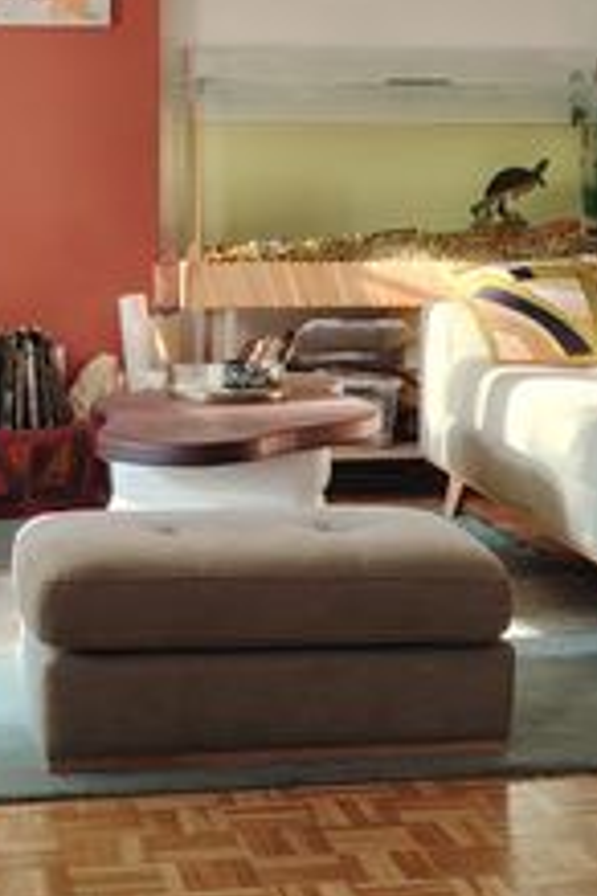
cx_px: 319
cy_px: 237
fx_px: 2263
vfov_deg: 22.2
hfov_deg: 15.0
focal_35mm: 91
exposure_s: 1/33.3
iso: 444
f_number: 1.75
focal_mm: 5.25
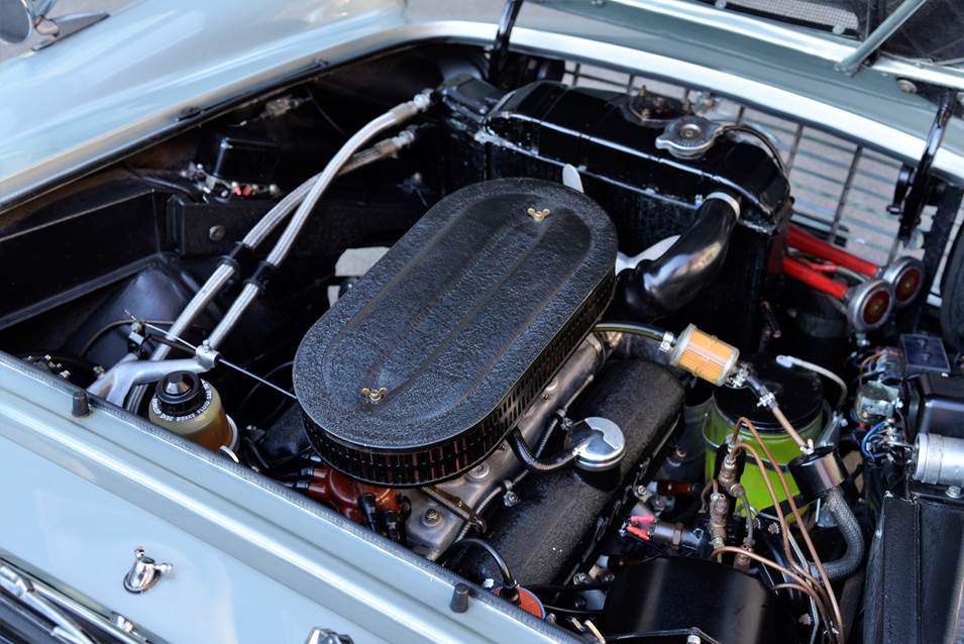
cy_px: 322
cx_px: 482
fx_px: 1286
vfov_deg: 28.1
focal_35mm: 48
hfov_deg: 41.1
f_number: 5
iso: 320
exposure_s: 1/80
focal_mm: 48
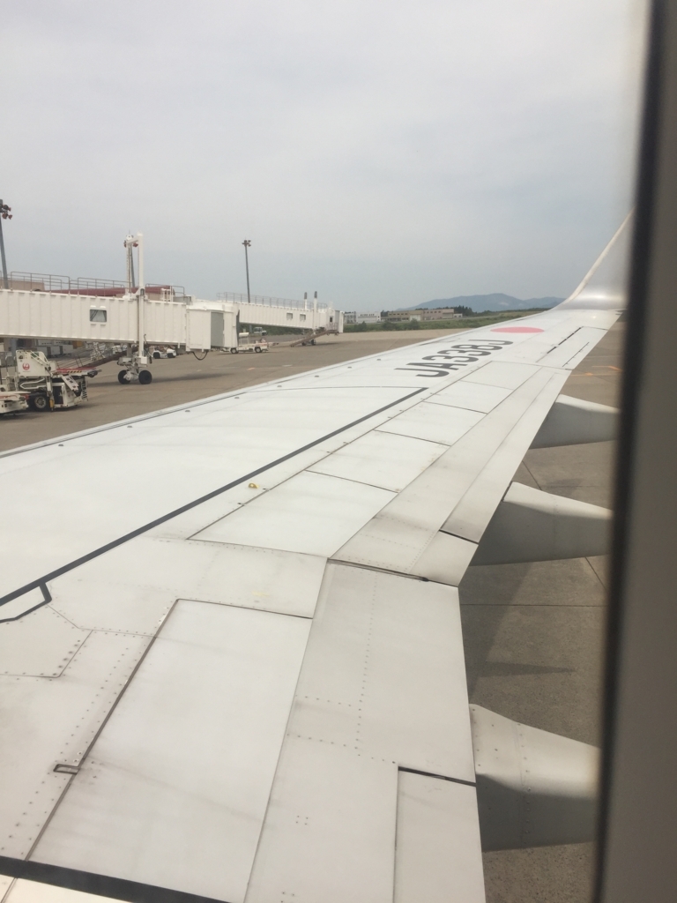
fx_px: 756
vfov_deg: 61.7
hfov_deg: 48.2
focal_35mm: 29
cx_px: 338
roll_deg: +1.6
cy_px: 452
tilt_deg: -9.0
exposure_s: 1/2475
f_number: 2.2
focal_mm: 4.15
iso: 32
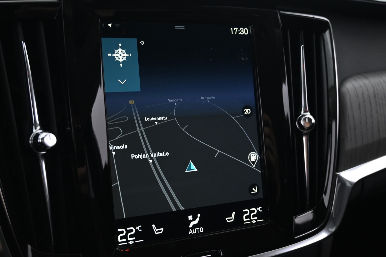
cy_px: 128
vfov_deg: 40.0
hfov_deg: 57.2
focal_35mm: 33
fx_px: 354
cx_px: 193
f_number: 4
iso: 1600
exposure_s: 1/8
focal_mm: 22
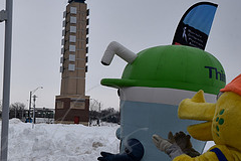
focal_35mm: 58
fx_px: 388
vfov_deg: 22.7
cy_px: 148
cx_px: -42
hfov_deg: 29.9
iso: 400
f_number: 11
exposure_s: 1/500
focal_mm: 24
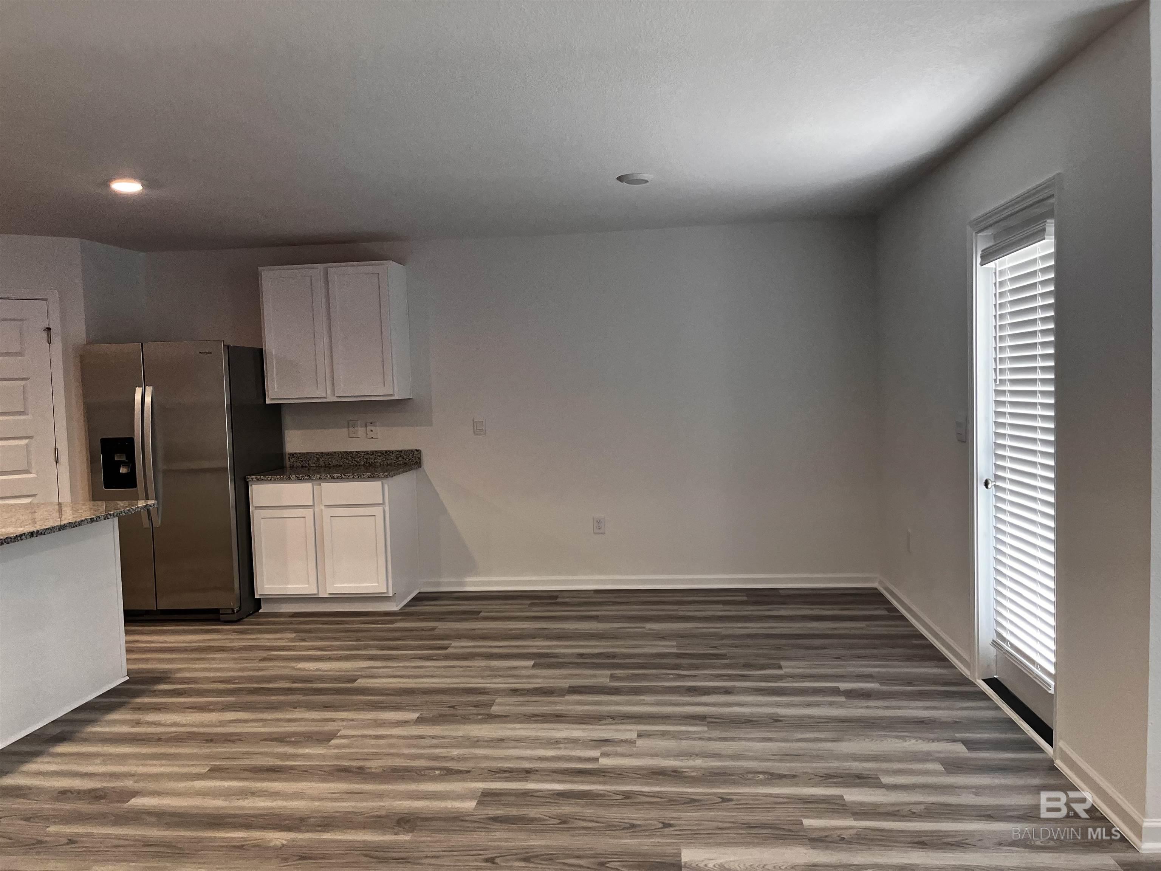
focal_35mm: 26
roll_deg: +2.3
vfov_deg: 53.1
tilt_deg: -4.1
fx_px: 872
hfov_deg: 67.3
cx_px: 580
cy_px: 436
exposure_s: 1/120
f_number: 1.6
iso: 125
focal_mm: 5.1
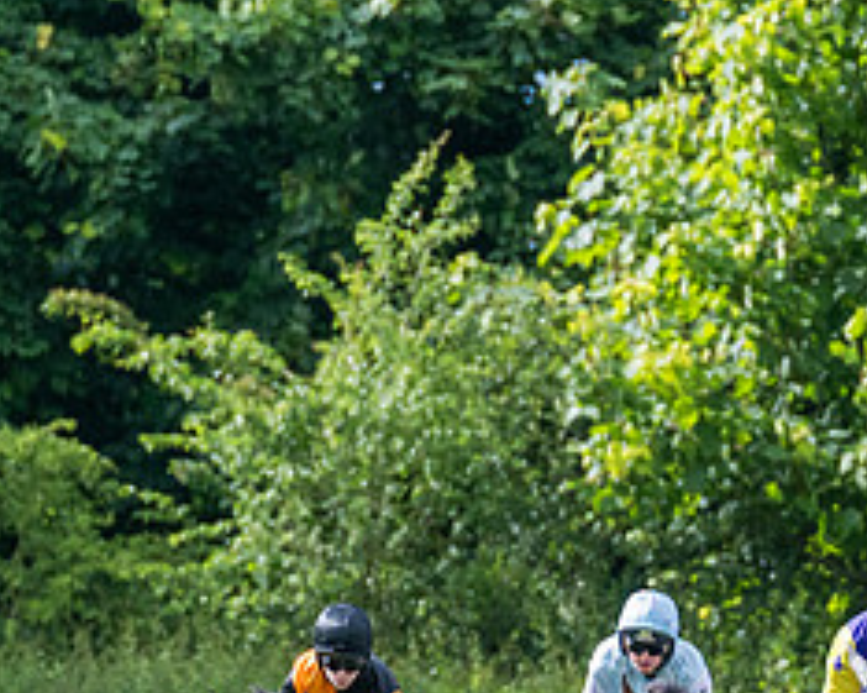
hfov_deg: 1.7
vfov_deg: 1.4
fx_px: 28445
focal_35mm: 1109
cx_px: 932
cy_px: 783
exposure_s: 1/3200
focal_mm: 280
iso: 400
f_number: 4
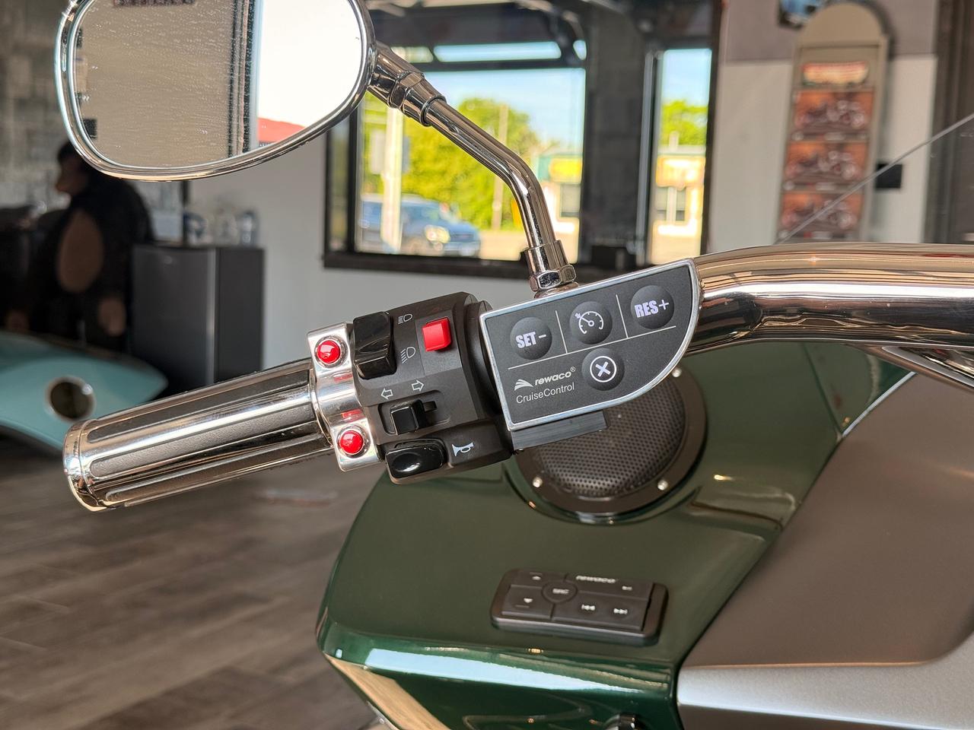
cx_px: 487
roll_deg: -2.4
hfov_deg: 39.7
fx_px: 1351
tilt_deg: -6.0
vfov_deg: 30.3
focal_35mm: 48
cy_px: 365
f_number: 1.78
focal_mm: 6.76
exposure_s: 1/187
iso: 50
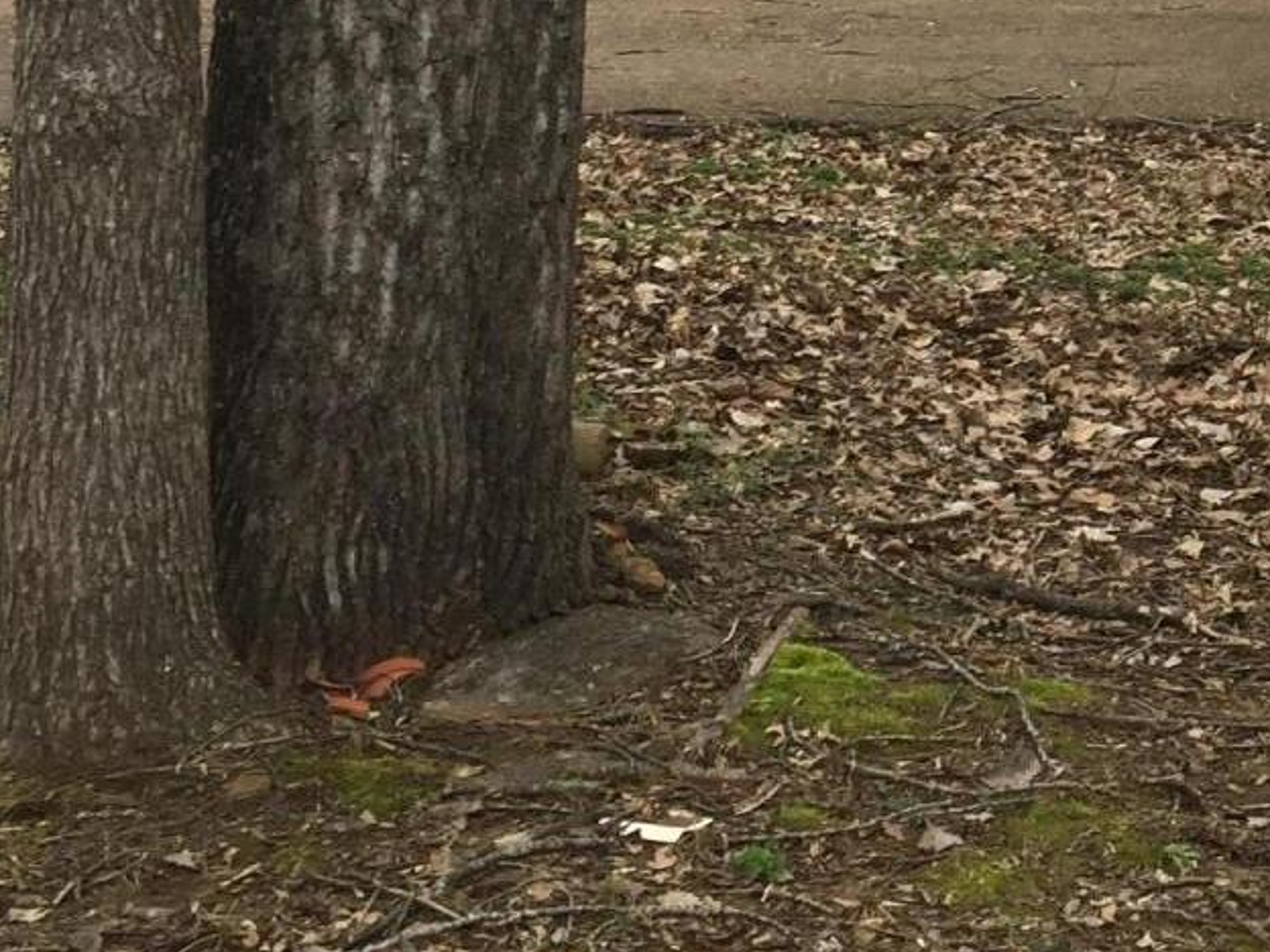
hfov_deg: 20.0
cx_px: 1461
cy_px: -116
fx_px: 3412
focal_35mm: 93
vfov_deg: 15.4
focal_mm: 4.15
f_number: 2.2
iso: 32
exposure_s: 1/434
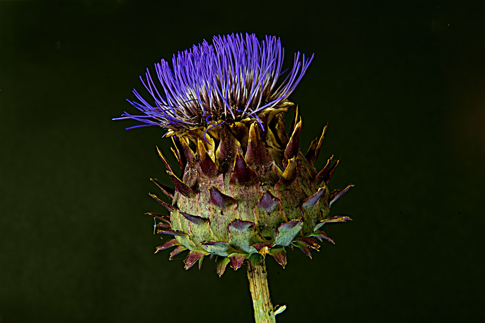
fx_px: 943
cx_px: 242
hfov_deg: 28.8
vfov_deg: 19.4
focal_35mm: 70
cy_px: 162
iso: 100
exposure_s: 1/2.5
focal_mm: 70
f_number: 13
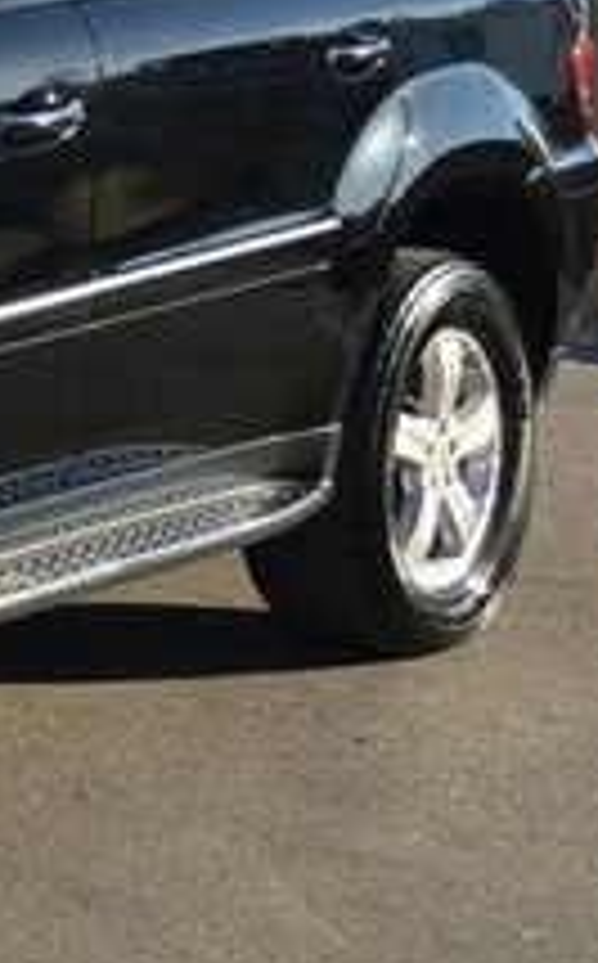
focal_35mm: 95
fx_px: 2487
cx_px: -728
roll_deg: -0.3
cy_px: 232
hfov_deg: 11.7
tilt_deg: -3.9
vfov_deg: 21.7
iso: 25
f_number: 2.2
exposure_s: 1/1068
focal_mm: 4.15
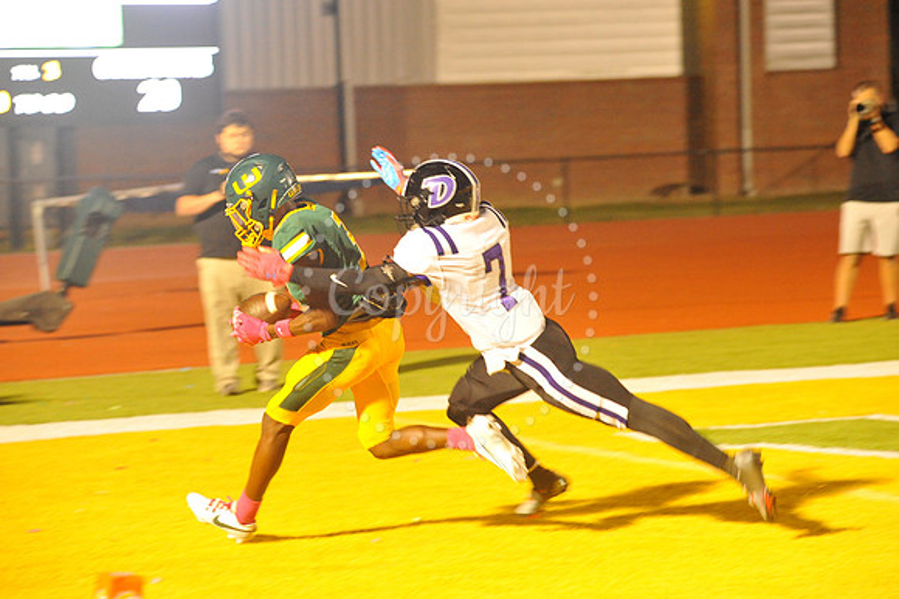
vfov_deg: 11.0
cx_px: 450
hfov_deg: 16.4
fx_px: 3120
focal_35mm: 125
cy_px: 300
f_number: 5
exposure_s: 1/200
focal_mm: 125
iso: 6400
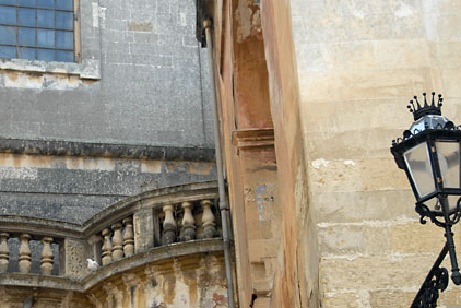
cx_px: 176
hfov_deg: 21.0
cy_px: 183
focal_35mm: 97
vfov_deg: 14.1
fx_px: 1243
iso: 200
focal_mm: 44
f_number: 4.5
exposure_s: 1/180
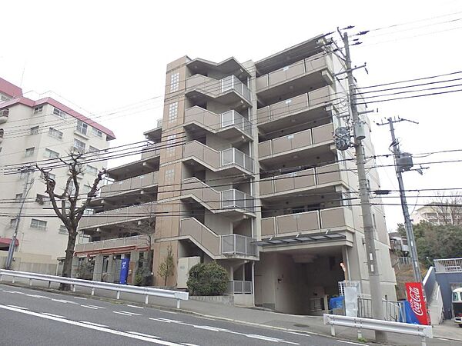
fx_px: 334
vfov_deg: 54.9
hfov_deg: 69.4
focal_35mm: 25
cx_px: 231
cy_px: 173
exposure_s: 1/250
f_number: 3
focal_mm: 4.5
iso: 100
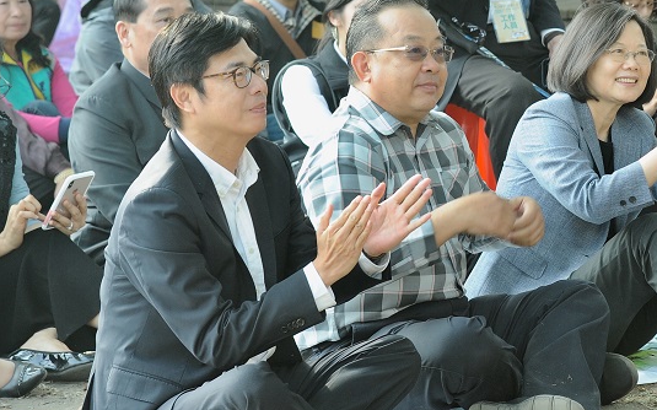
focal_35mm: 200
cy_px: 123
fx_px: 3580
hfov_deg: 10.4
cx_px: 592
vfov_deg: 6.6
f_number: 5.6
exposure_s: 1/125
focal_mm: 105
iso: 640
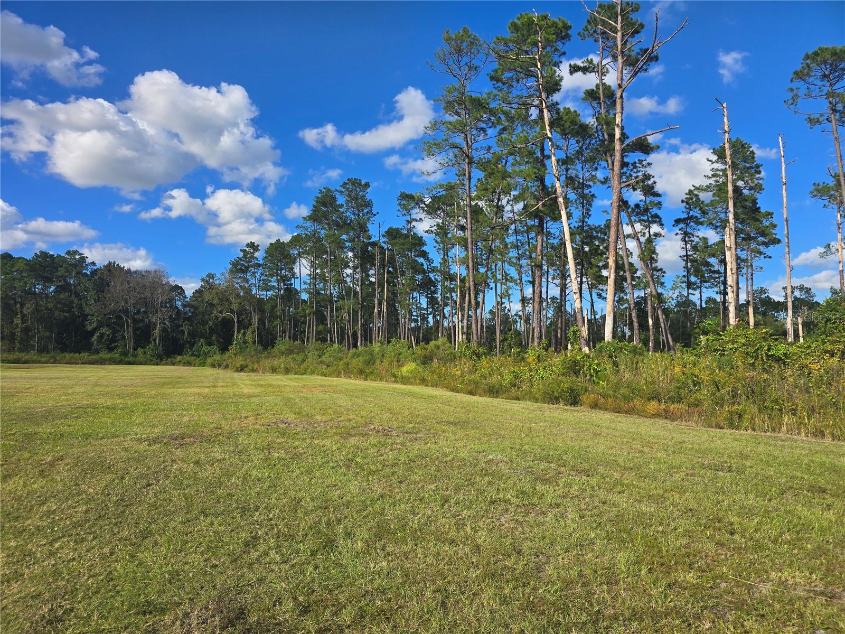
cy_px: 317
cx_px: 422
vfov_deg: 58.9
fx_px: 561
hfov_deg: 73.9
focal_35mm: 23
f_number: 1.7
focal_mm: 6.3
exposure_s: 1/756
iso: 12
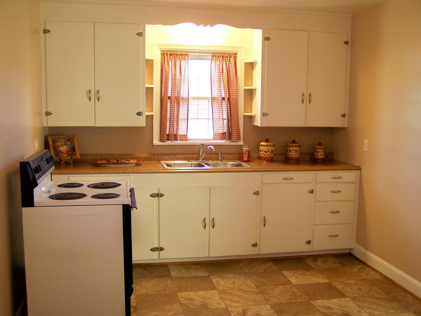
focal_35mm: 38
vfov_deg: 37.7
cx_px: 210
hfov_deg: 49.0
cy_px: 158
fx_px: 462
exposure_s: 1/6
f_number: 2.8
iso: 64
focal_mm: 6.3
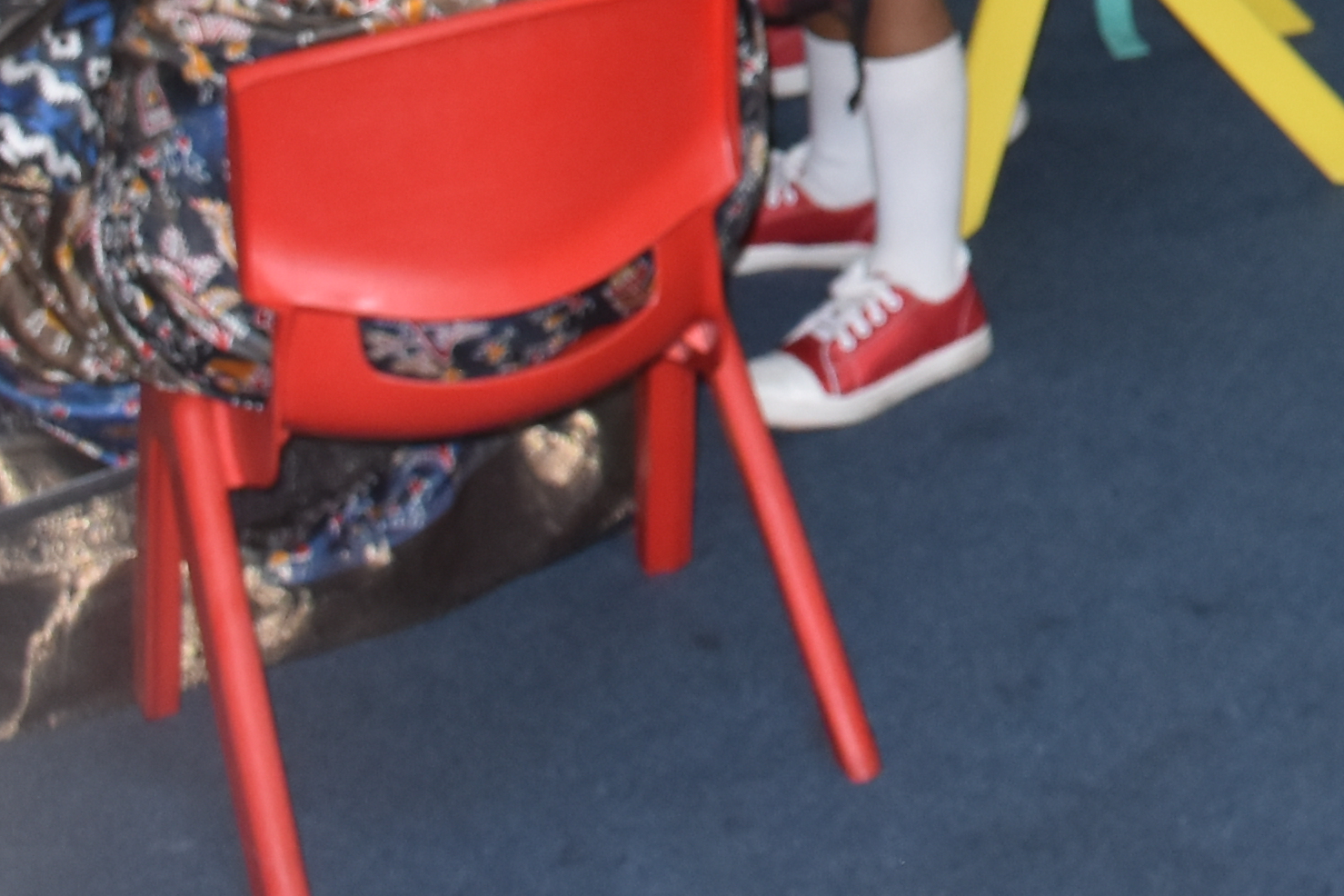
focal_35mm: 146
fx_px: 5450
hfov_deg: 13.1
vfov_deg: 9.0
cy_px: -719
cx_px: 2184
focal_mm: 24
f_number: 8
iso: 560
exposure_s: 1/60
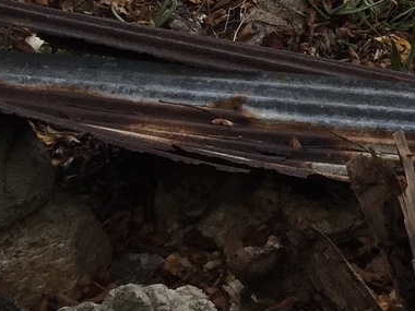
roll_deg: -0.7
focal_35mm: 122
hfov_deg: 14.4
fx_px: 1463
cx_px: 723
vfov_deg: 11.1
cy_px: -296
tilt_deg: -17.2
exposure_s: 1/842
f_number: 2.2
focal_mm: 4.15
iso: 32
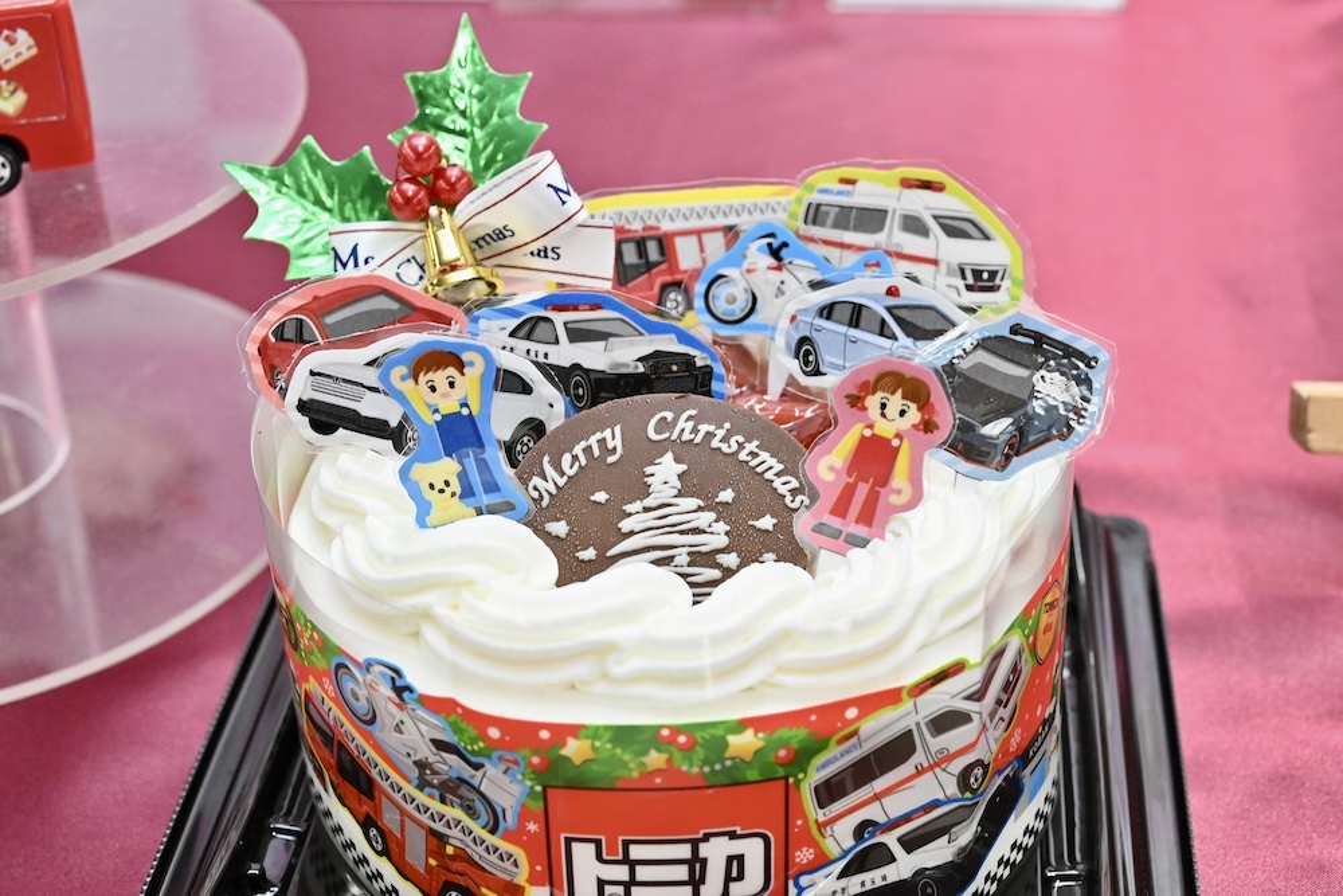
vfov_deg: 22.6
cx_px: 672
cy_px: 448
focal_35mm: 60
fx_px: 2239
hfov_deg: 33.4
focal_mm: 60
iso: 6400
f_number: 10
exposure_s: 1/160
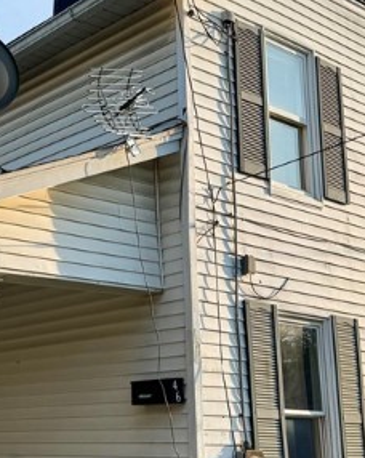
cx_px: 42
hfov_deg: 23.6
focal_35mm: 63
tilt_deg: +12.6
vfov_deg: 30.0
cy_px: 269
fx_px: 853
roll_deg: -0.1
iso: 80
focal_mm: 6.76
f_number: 1.78
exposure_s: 1/1653
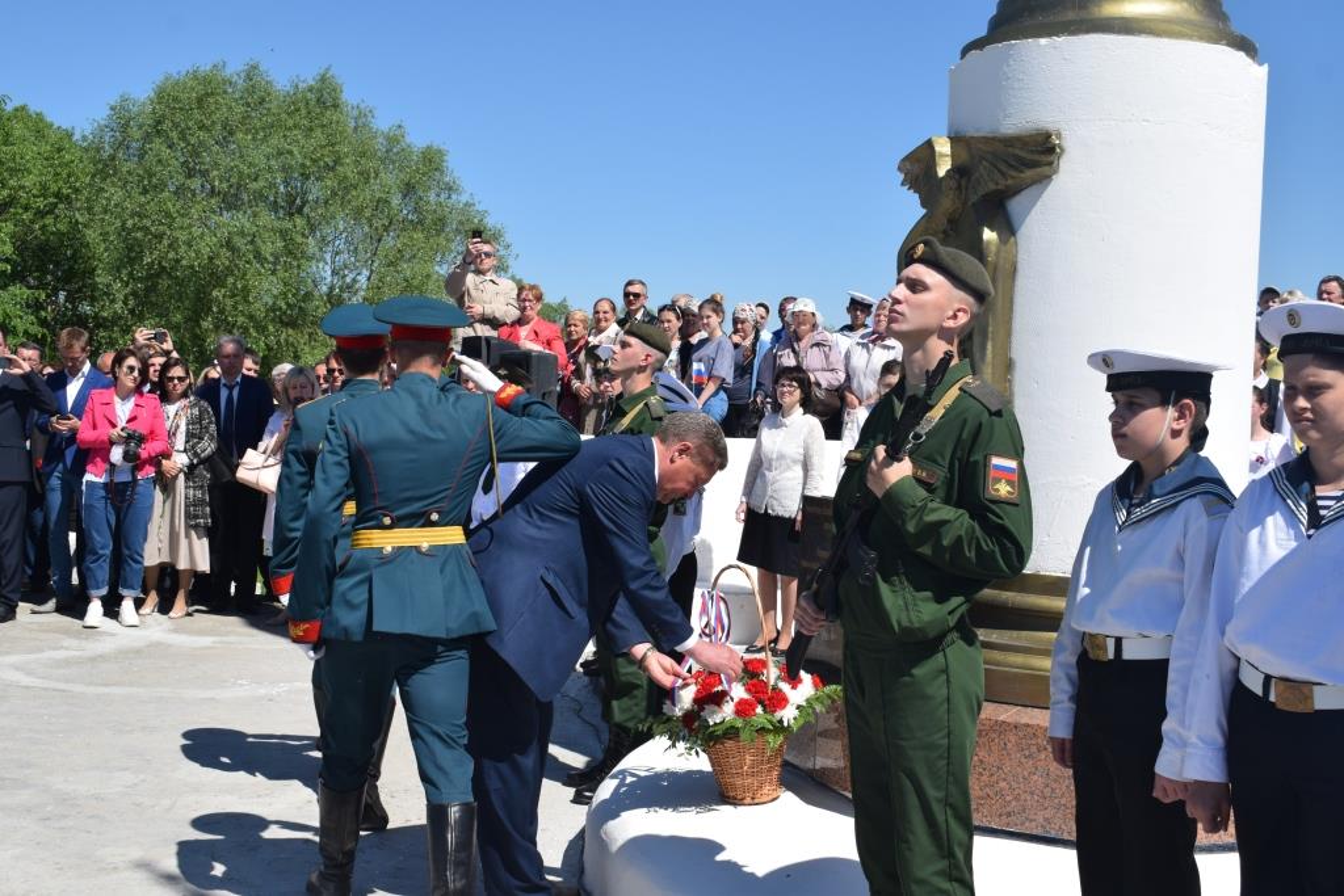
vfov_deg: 31.9
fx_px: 1568
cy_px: 448
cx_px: 672
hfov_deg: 46.4
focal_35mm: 42
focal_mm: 28
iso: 200
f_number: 11
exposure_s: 1/500
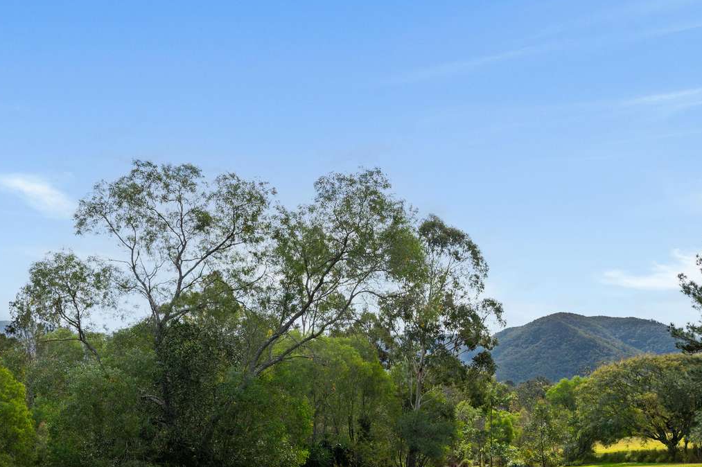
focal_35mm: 37
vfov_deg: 34.3
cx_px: 358
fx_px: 720
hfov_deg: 52.0
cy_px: 404
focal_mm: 19.5
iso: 250
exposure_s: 1/200
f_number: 9
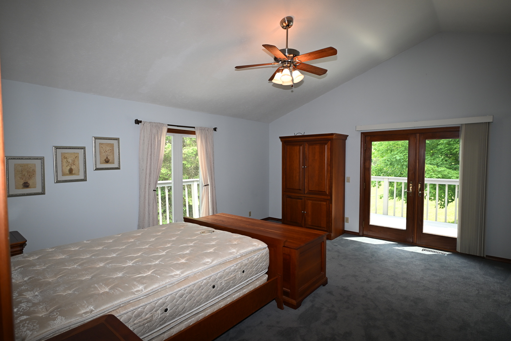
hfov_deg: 85.4
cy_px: 170
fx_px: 277
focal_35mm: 20
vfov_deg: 63.2
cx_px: 256
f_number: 4
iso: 220
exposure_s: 1/60
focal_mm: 13
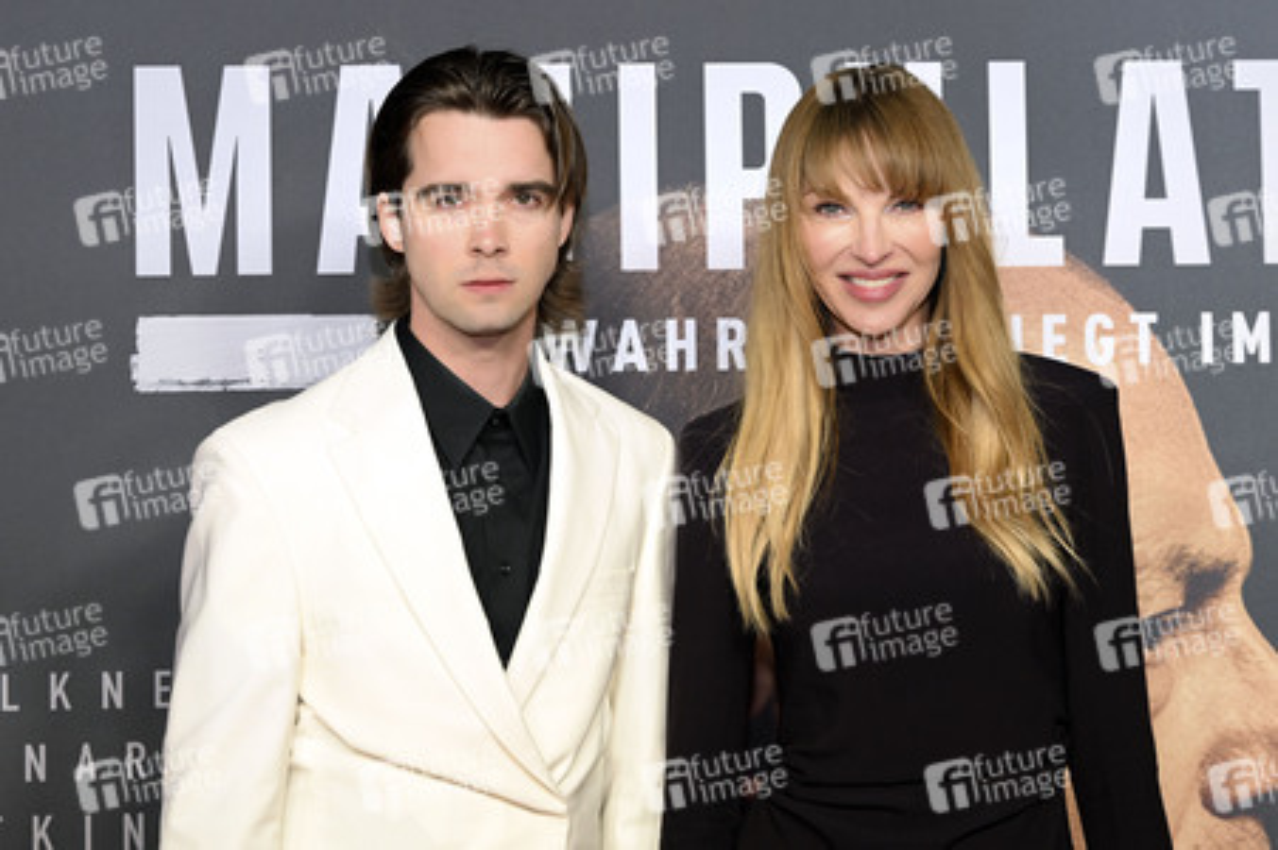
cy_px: 425
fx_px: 2199
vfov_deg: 21.9
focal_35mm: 62
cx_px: 639
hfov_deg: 32.4
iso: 1600
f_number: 6.3
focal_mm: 62
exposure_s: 1/160
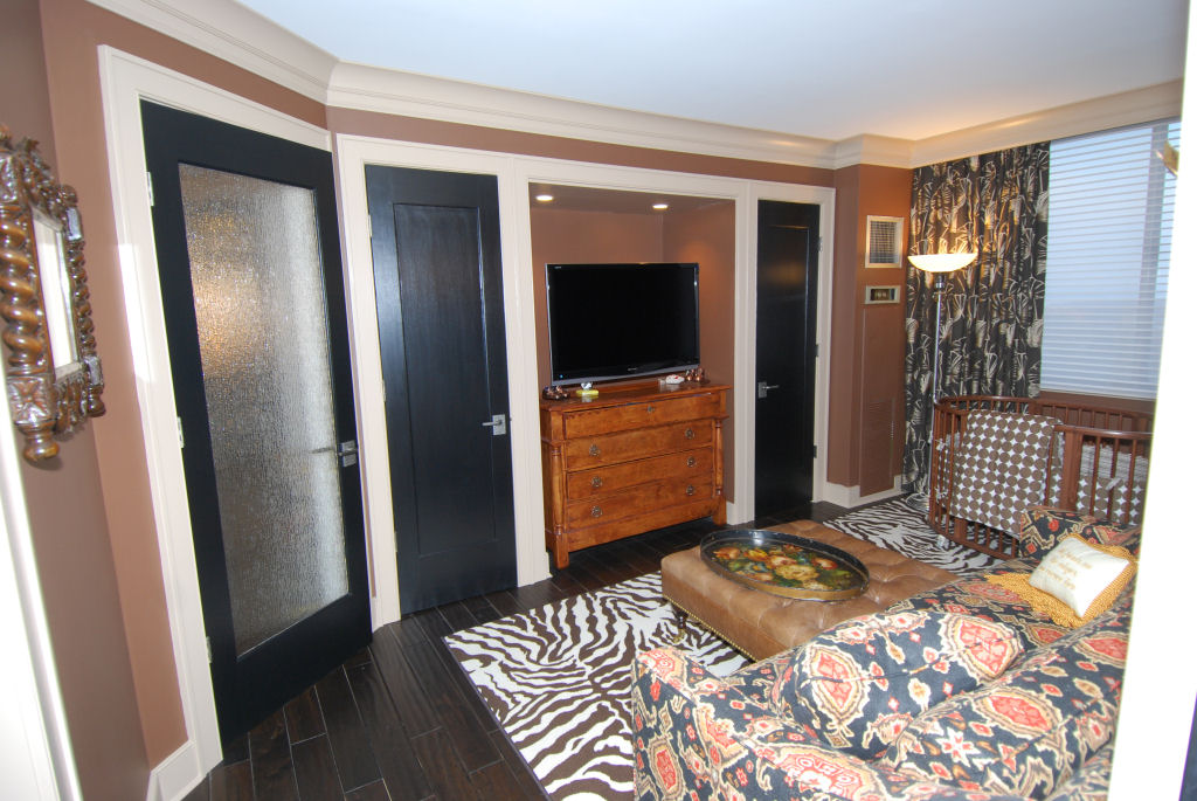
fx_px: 599
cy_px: 400
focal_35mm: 18
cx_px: 598
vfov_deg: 67.5
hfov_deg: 89.9
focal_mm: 12
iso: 360
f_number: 4
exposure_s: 1/60
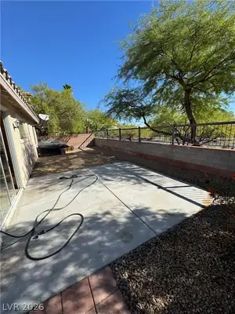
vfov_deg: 102.1
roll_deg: +3.2
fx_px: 127
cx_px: 118
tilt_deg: -11.8
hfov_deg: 85.7
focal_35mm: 14
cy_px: 157
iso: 50
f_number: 2.2
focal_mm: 2.22
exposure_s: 1/1672
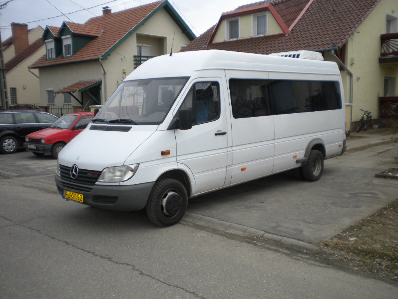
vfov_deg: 40.7
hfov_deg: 52.6
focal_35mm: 35
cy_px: 150
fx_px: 402
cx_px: 199
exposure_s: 1/538
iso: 113
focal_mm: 6.3
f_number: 3.1
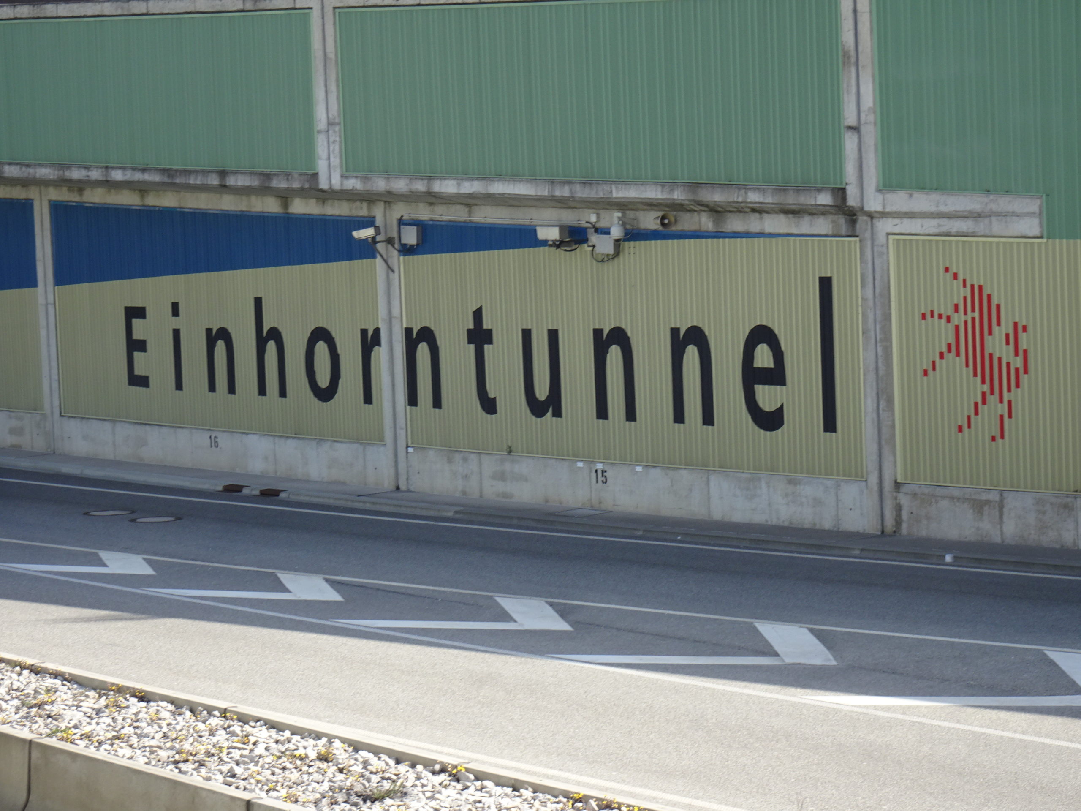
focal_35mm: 119
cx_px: 540
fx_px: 3716
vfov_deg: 12.5
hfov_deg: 16.6
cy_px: 406
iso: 80
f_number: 5.6
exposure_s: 1/125
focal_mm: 20.29
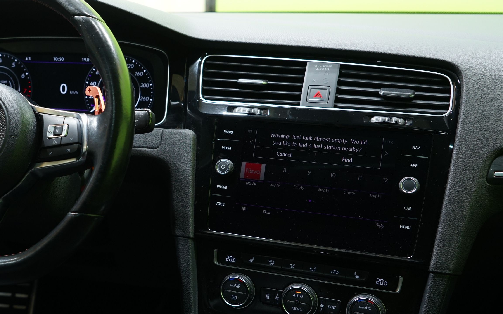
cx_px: 115
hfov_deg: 36.5
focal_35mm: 54
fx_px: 740
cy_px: 145
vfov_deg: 24.0
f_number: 4.5
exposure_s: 1/20
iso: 800
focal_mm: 31
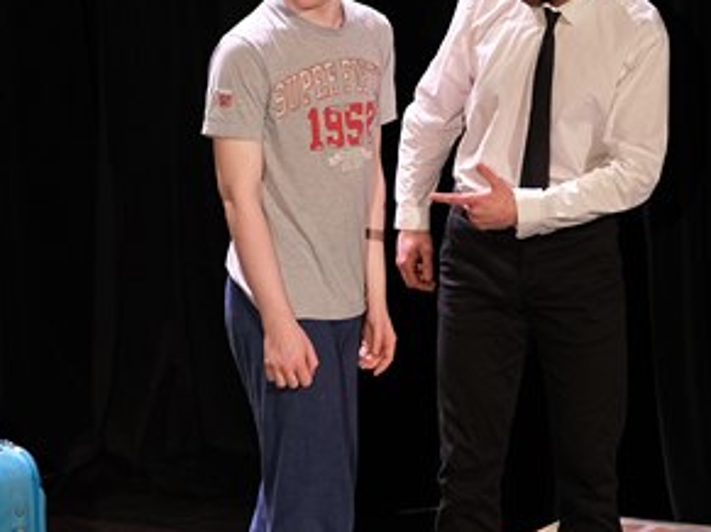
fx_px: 5769
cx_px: 276
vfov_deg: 5.3
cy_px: 301
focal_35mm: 281
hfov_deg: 7.1
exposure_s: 1/150
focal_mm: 87.1
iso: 1600
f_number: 2.8
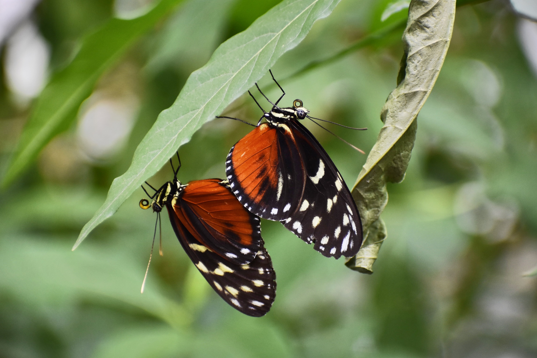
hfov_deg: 7.5
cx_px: 267
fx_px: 4072
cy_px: 179
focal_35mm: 273
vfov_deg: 5.0
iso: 800
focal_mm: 180
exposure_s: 1/400
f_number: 5.6
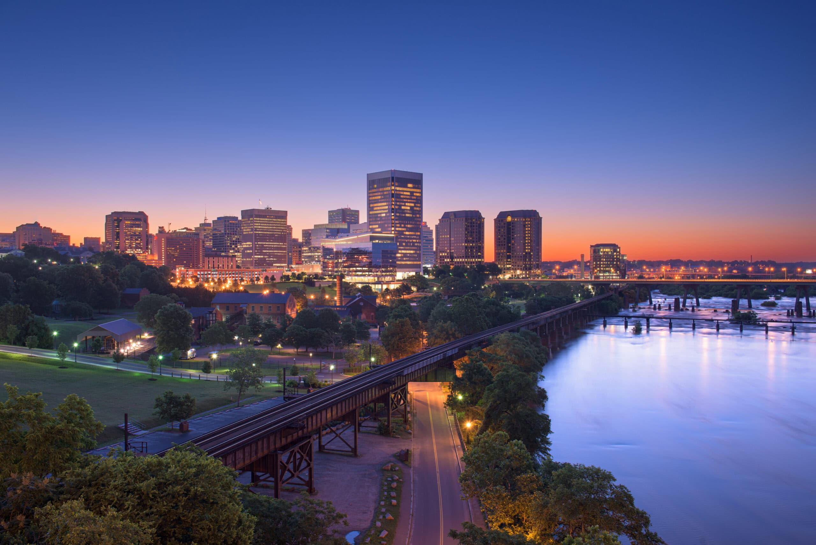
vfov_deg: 45.0
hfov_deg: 63.6
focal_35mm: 29
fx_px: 658
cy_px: 272
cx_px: 408
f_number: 8
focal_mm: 29
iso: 100
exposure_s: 25
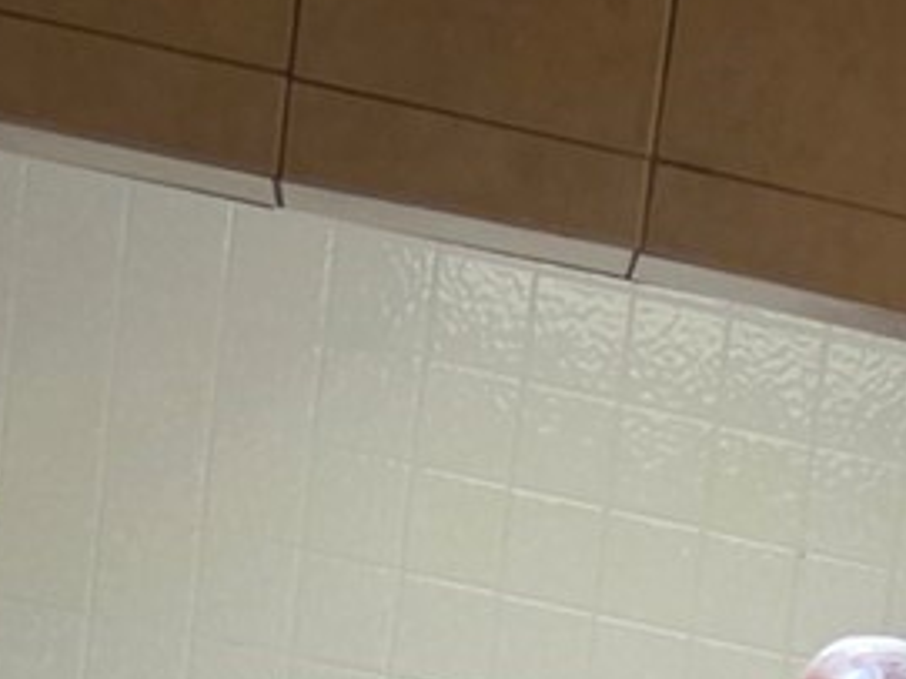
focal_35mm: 174
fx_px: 4552
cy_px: 2408
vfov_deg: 7.1
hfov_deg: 11.2
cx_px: 1073
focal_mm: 5.4
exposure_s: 1/120
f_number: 1.8
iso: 250
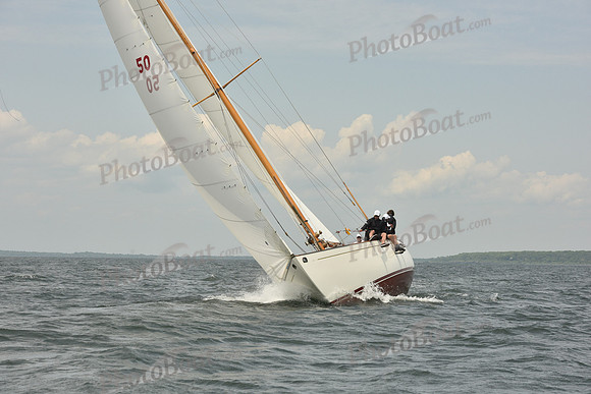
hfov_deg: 20.0
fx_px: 1675
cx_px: 296
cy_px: 197
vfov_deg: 13.4
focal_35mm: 102
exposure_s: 1/1600
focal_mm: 102
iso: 400
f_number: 10
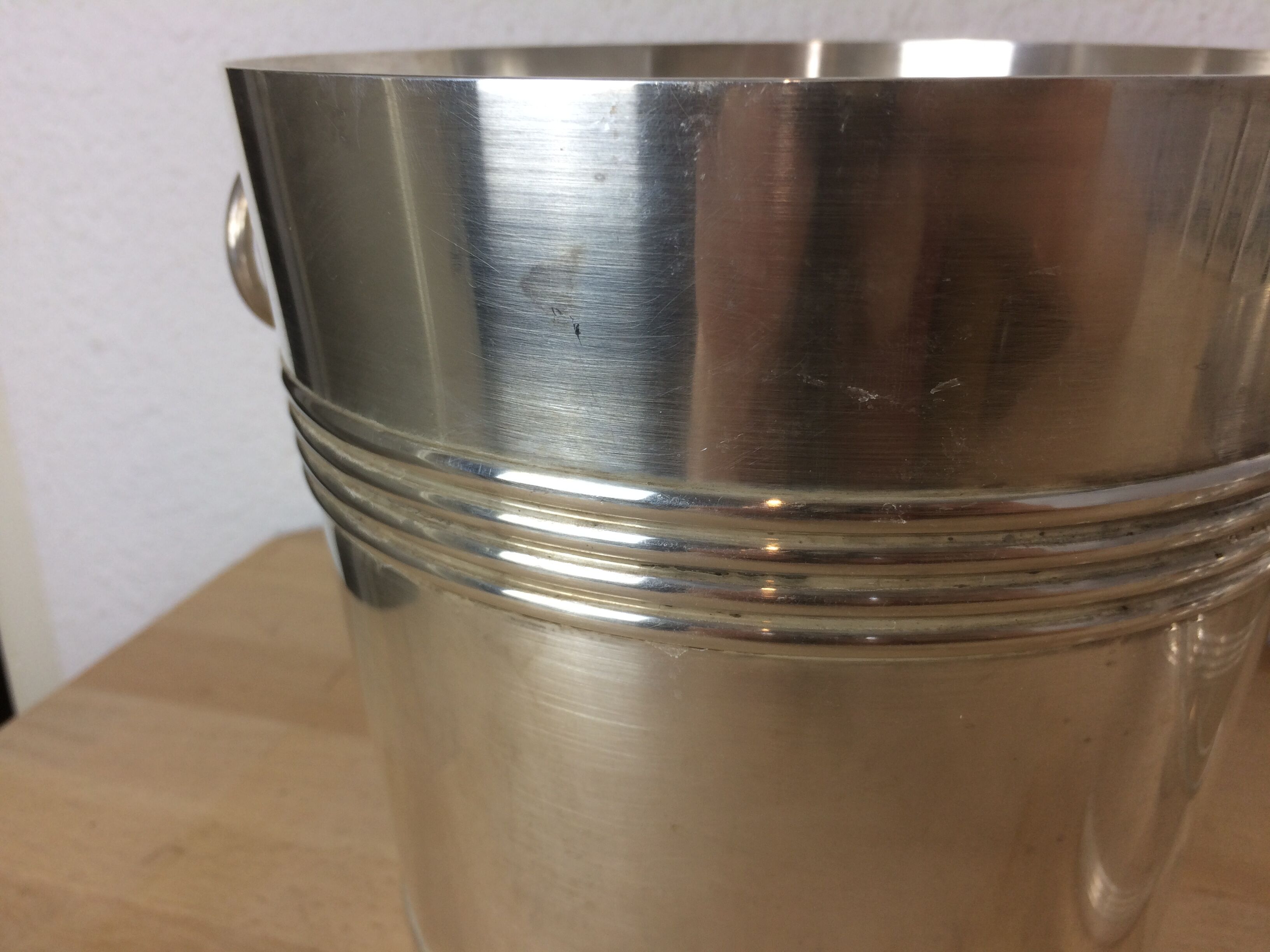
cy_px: 476
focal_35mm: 29
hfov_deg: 61.7
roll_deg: -0.5
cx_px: 635
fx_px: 1064
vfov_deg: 48.2
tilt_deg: -20.3
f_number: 2.2
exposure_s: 1/50
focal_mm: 4.15
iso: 40
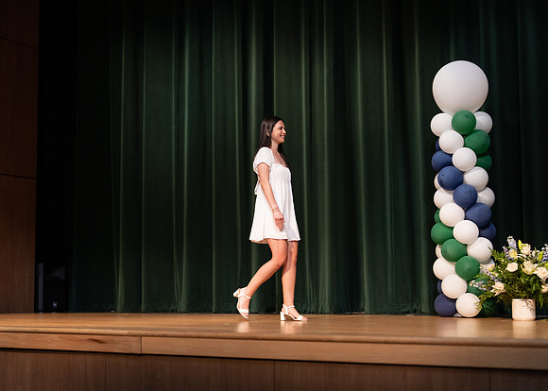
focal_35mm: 58
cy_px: 196
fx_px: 901
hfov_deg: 33.8
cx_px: 274
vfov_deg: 24.5
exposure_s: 1/320
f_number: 1.2
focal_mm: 50
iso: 640
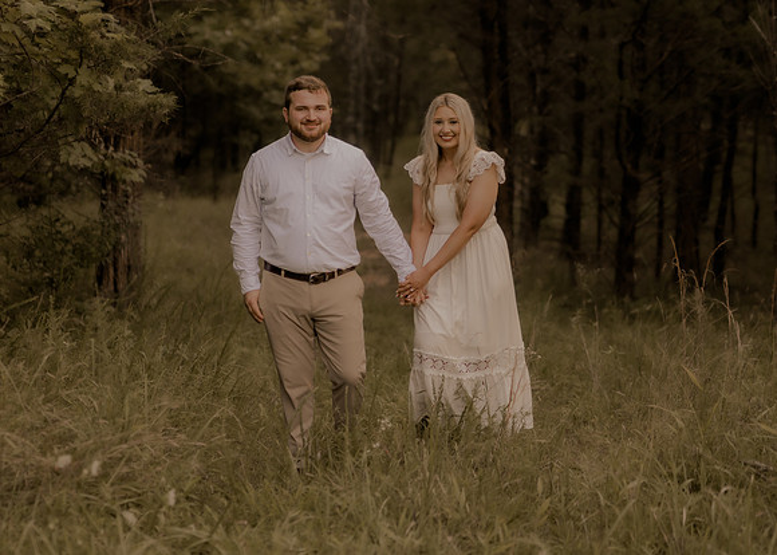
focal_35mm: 91
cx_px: 358
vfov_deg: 15.7
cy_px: 315
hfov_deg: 21.9
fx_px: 2009
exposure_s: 1/320
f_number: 2.2
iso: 200
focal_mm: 50
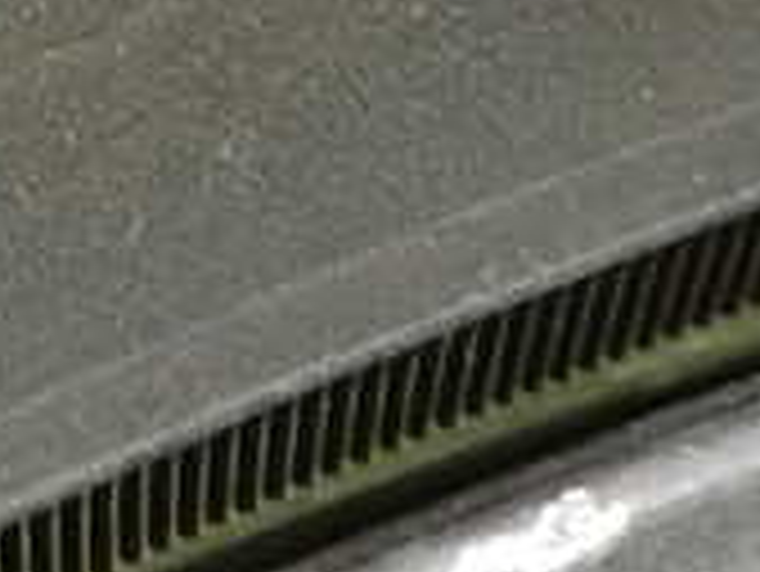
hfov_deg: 11.6
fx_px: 3669
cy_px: 901
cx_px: -153
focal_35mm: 167
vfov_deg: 8.7
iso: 1600
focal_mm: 8.4
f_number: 3.1
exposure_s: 1/15
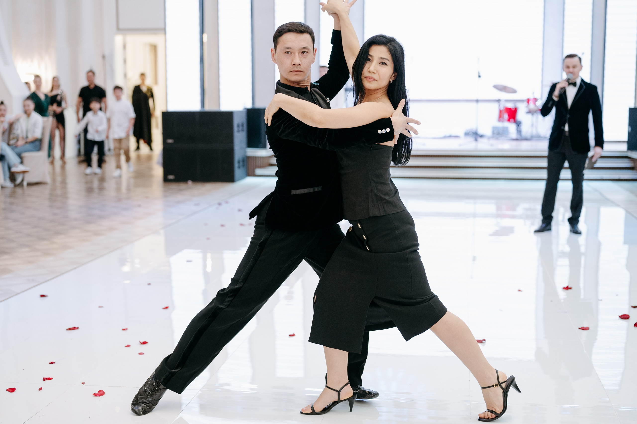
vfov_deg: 24.9
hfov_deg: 36.7
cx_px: 294
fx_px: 960
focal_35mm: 54
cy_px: 226
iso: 1600
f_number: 2.5
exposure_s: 1/400
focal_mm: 50
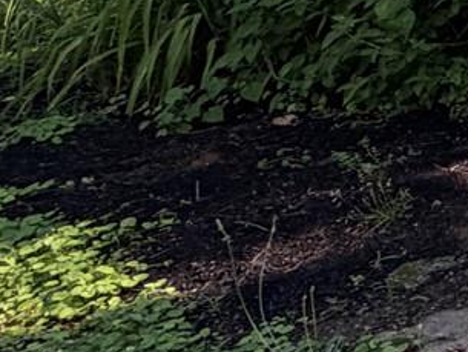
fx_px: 1271
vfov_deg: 13.2
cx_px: 1240
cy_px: -390
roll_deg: -1.8
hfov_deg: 13.0
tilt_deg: +2.2
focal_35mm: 94
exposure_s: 1/298
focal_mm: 2.22
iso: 50
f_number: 2.2
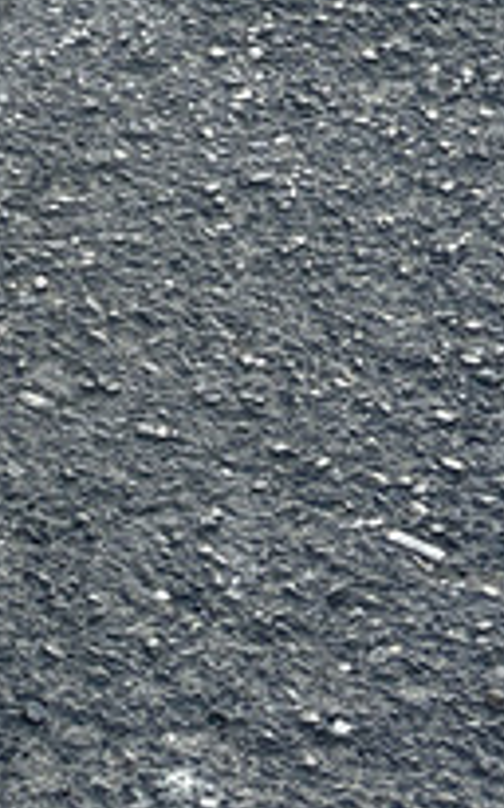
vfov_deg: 12.8
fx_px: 3541
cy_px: -32
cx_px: -1087
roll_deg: +3.5
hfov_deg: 7.1
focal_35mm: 161
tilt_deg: -25.6
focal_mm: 5.96
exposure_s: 1/505
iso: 50
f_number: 1.6
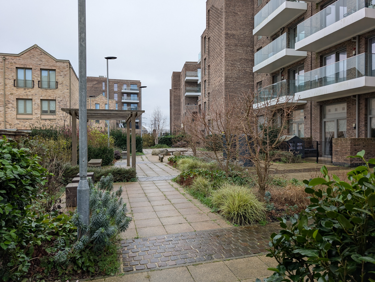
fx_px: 260
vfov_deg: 56.9
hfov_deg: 71.5
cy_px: 141
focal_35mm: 24
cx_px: 188
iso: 20
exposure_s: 1/134
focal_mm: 6.9
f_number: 1.68
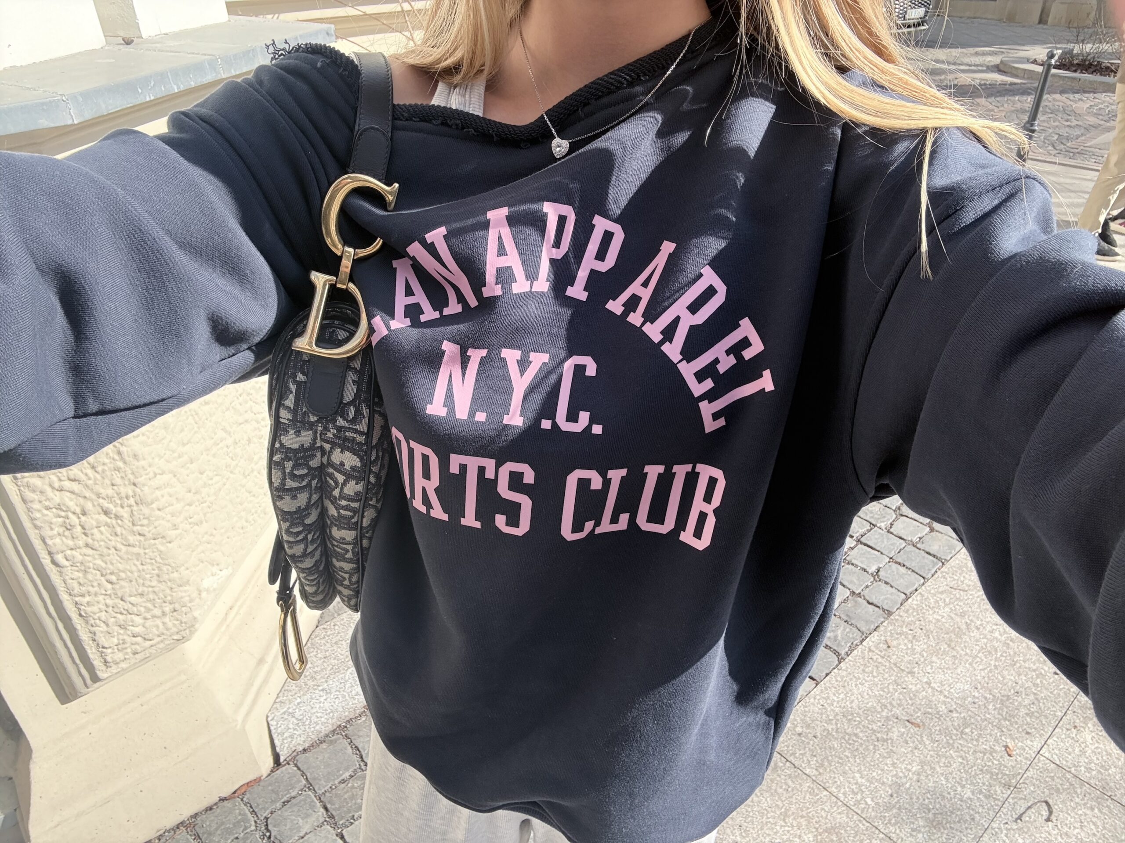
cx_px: 562
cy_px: 422
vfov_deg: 58.9
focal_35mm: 23
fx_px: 747
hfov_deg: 73.9
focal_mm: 2.69
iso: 40
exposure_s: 1/614
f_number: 1.9
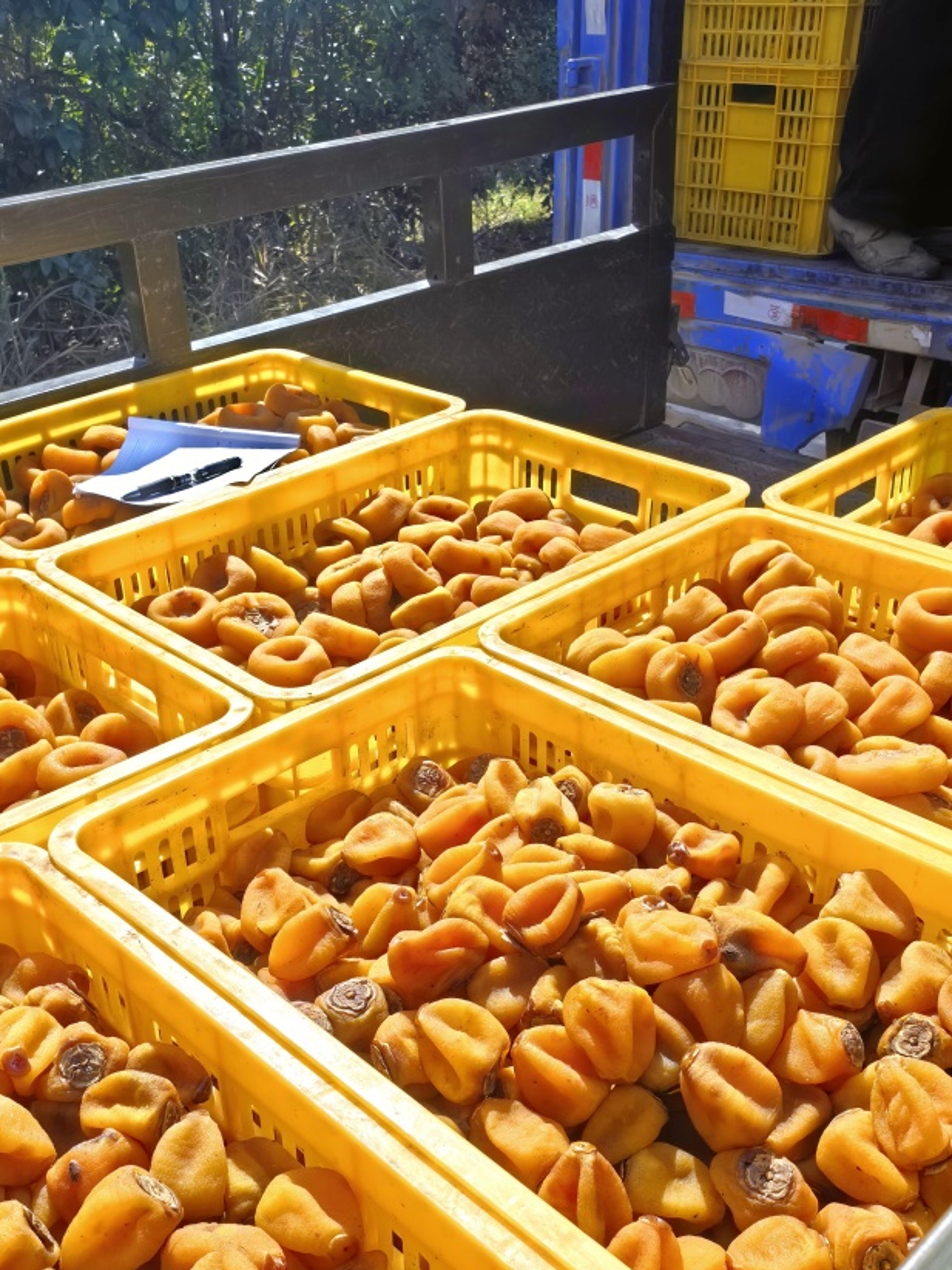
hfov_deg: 40.7
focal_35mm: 35
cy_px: 740
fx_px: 1284
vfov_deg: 52.4
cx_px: 446
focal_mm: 6.98
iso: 64
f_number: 4
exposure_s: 1/1239
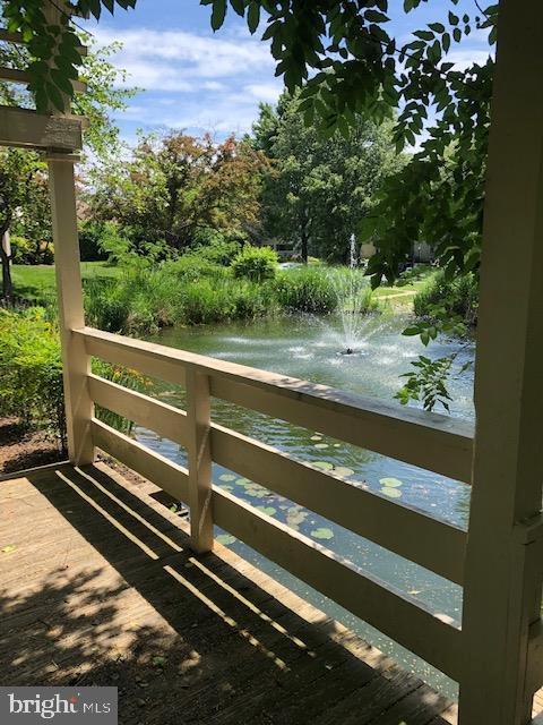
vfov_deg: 63.4
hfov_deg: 49.7
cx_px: 272
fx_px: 586
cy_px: 362
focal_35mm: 28
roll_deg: +0.6
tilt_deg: -10.2
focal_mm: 3.99
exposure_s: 1/676
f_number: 1.8
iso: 20
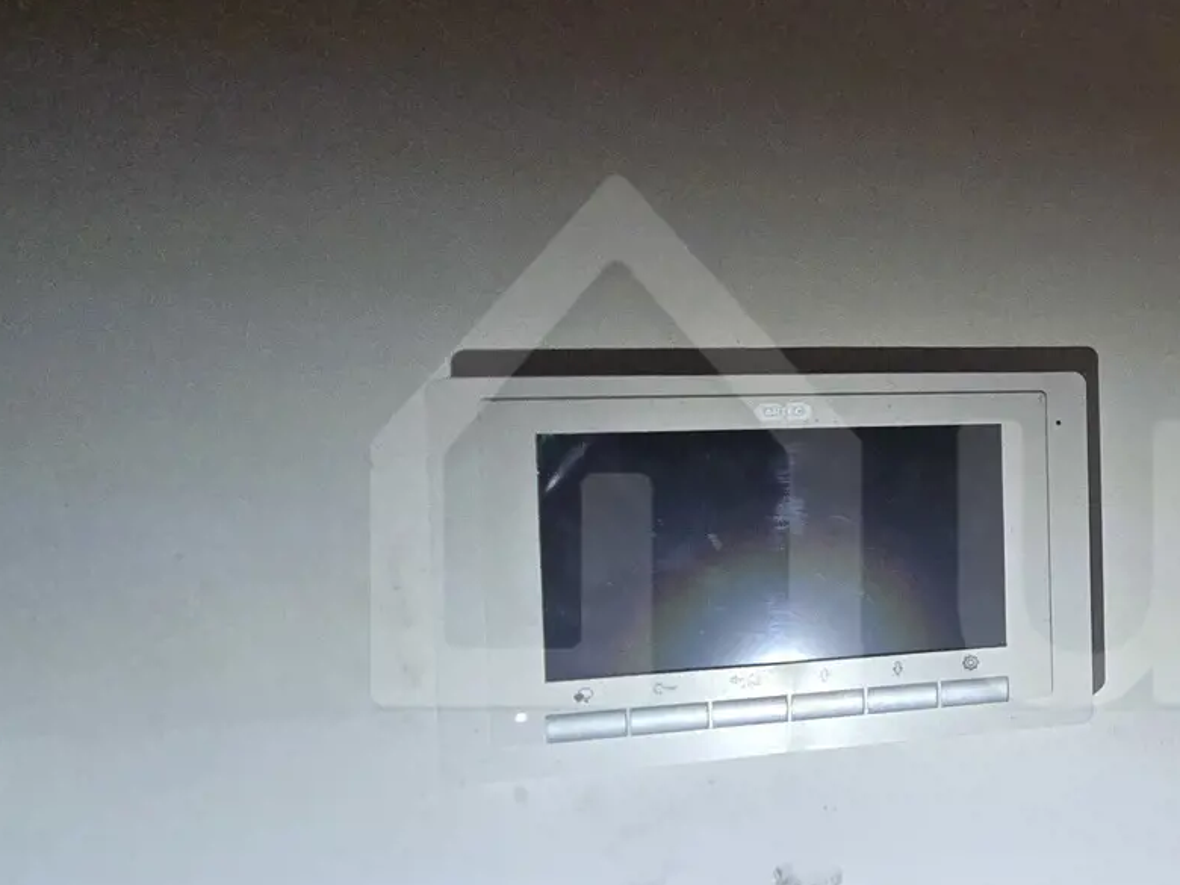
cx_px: 1328
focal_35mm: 32
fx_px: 1091
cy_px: 442
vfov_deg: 44.2
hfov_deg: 42.9
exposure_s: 1/50
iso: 200
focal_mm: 2.2
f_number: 2.2
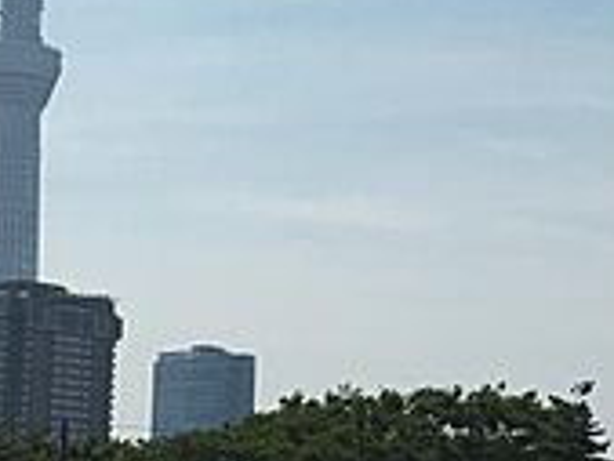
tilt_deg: +10.2
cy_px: 298
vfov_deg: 13.5
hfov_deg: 17.5
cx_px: 603
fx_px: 1953
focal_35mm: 110
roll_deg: -0.5
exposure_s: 1/4049
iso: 25
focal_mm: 4.15
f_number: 2.2
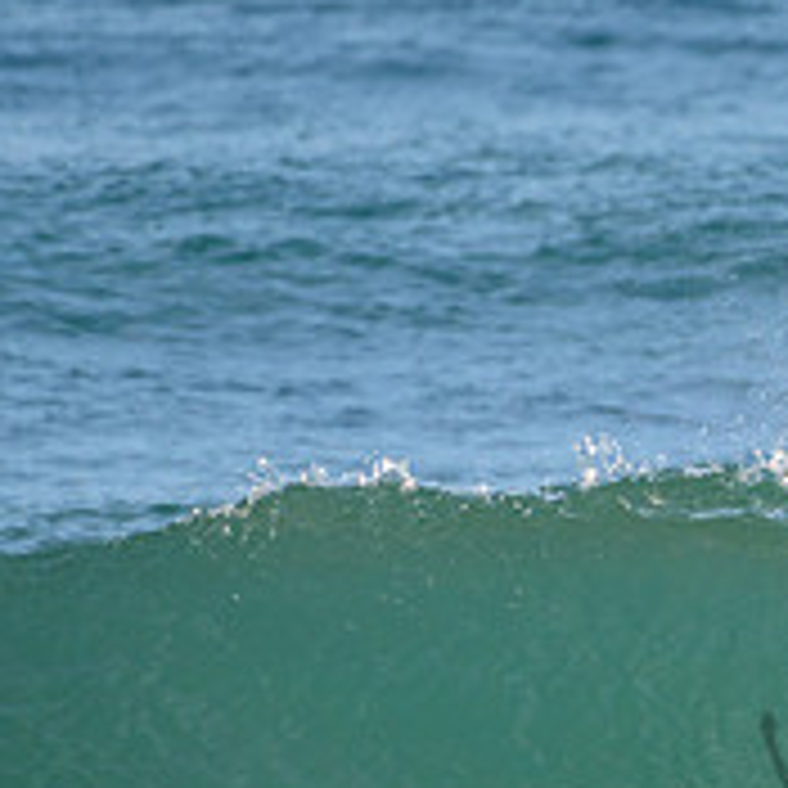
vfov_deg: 1.0
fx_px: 44375
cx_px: 1257
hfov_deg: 1.0
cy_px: 766
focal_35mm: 1723
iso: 250
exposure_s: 1/1250
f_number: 5.6
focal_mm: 500
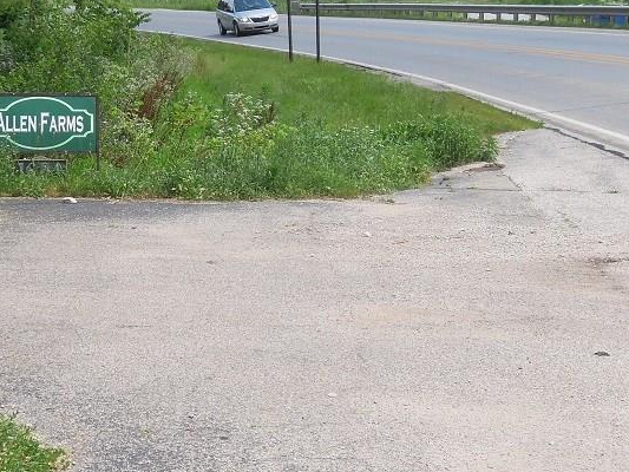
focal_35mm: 96
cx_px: 130
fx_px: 1745
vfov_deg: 15.4
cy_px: 158
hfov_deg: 20.2
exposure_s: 1/800
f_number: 3.7
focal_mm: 9
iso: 160
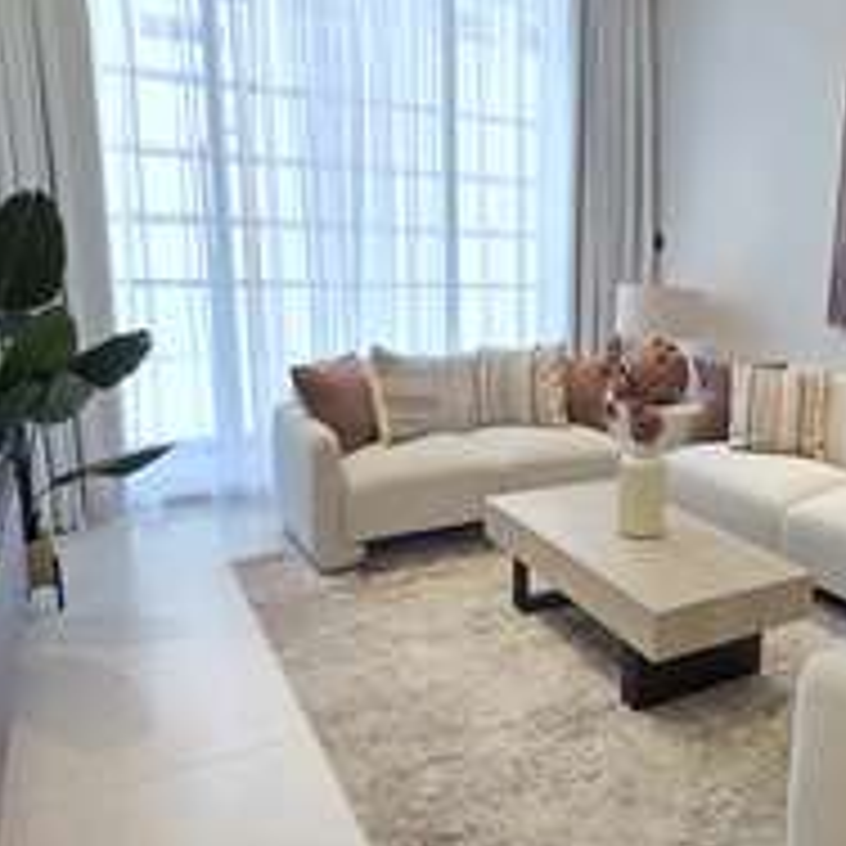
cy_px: 439
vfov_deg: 57.3
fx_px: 774
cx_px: 664
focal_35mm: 28
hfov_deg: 53.9
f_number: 1.9
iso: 100
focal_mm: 2.2
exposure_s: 1/100
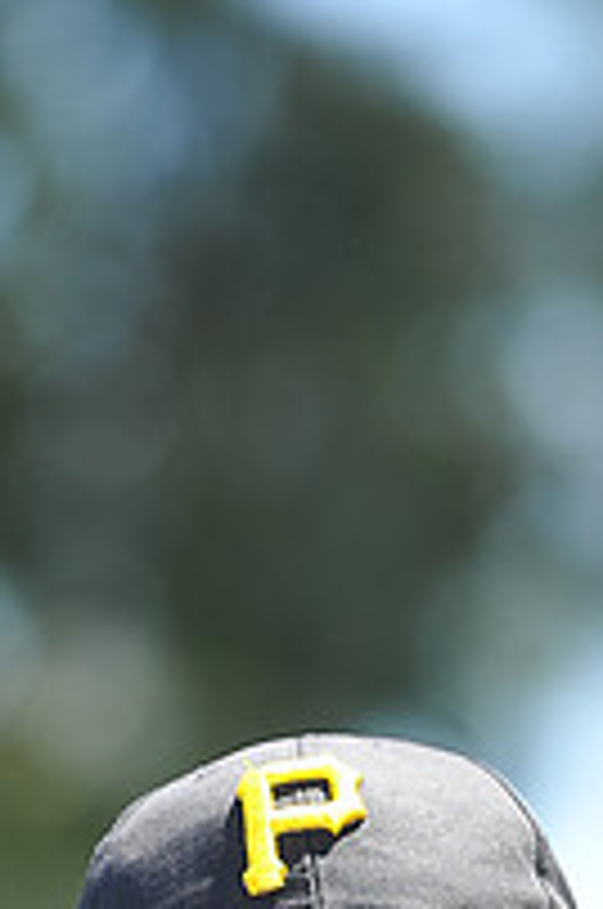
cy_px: 1148
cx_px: 306
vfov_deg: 3.6
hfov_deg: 2.4
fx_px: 14470
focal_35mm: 574
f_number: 4.5
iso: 200
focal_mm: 200
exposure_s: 1/500
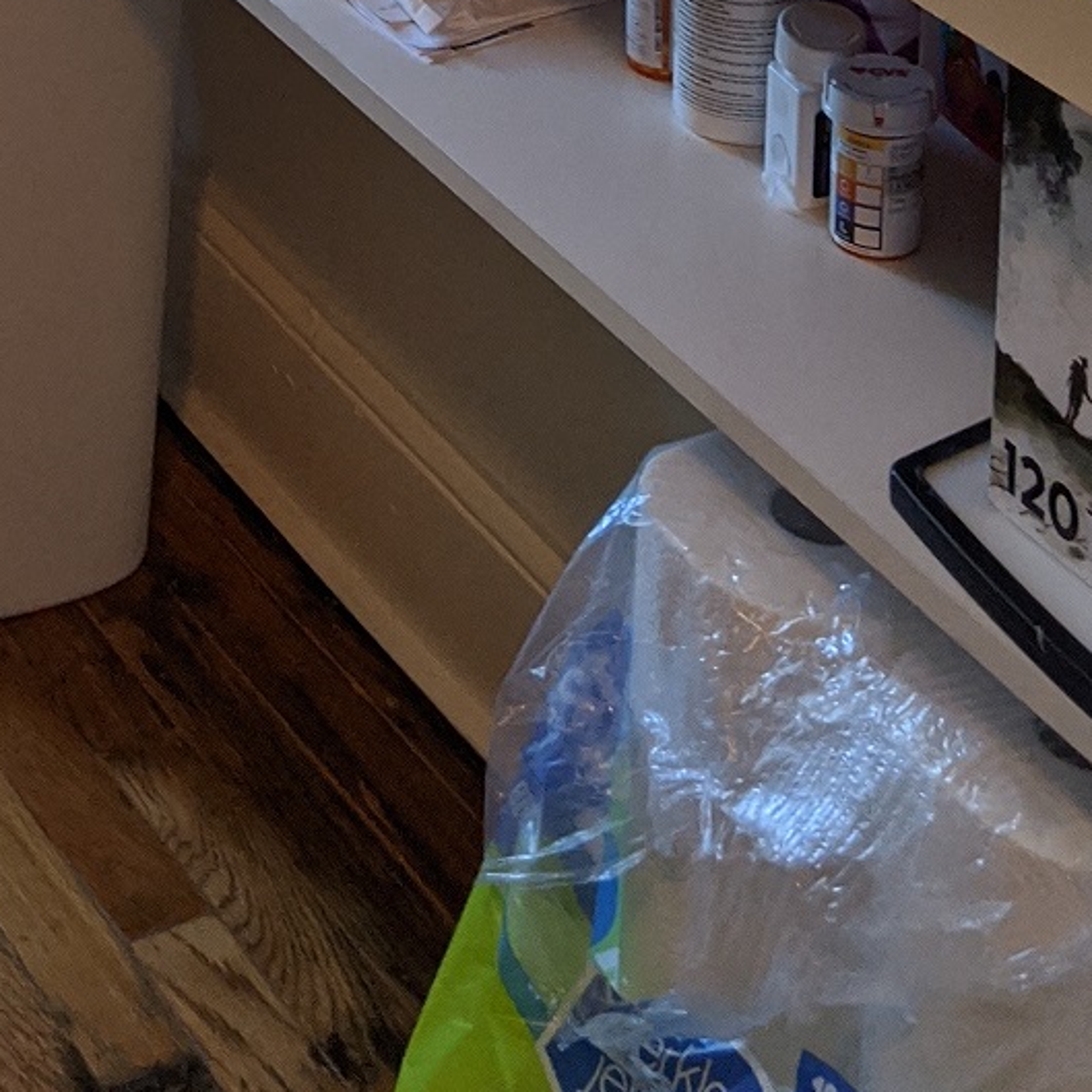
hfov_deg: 18.9
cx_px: 248
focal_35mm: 91
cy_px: -857
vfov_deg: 16.2
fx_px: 3248
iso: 183
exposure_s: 1/60
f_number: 1.8
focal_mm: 4.44
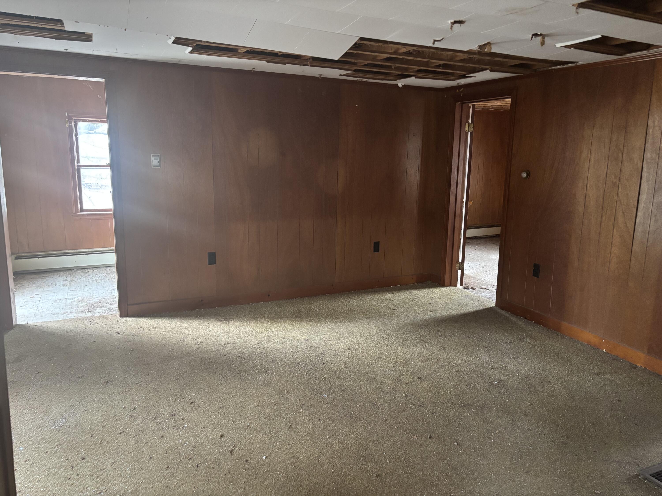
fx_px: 497
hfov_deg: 67.3
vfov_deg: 53.1
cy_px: 248
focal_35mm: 26
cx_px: 331
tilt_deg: -9.4
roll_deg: -1.8
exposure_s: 1/40
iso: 640
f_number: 1.6
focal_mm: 5.96
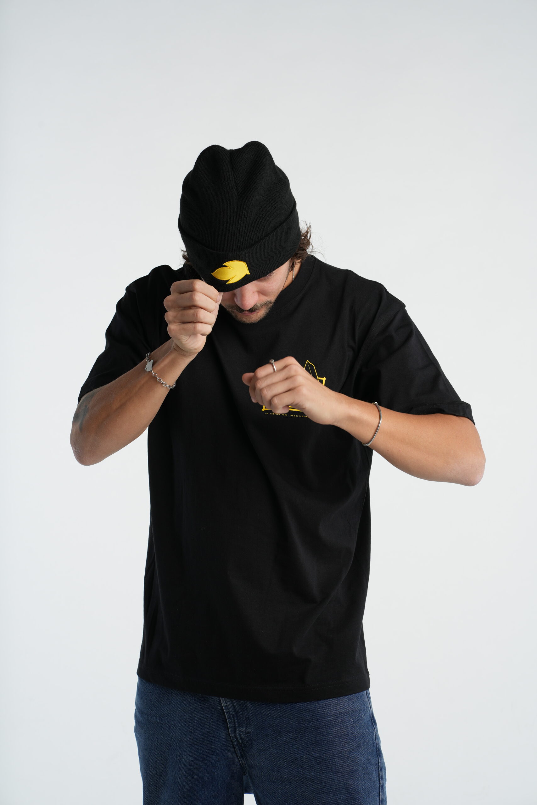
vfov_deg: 23.9
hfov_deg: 16.1
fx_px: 1901
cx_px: 268
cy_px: 402
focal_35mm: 85
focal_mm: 85
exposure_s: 1/200
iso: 100
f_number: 10
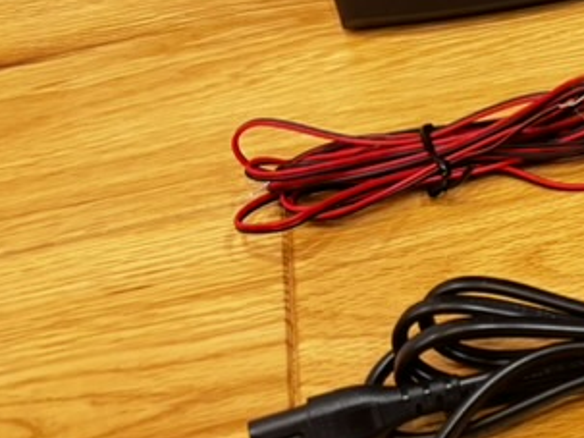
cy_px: -6
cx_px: 910
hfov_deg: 19.1
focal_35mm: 88
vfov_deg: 16.4
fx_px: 1484
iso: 320
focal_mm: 5.96
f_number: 1.6
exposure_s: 1/60
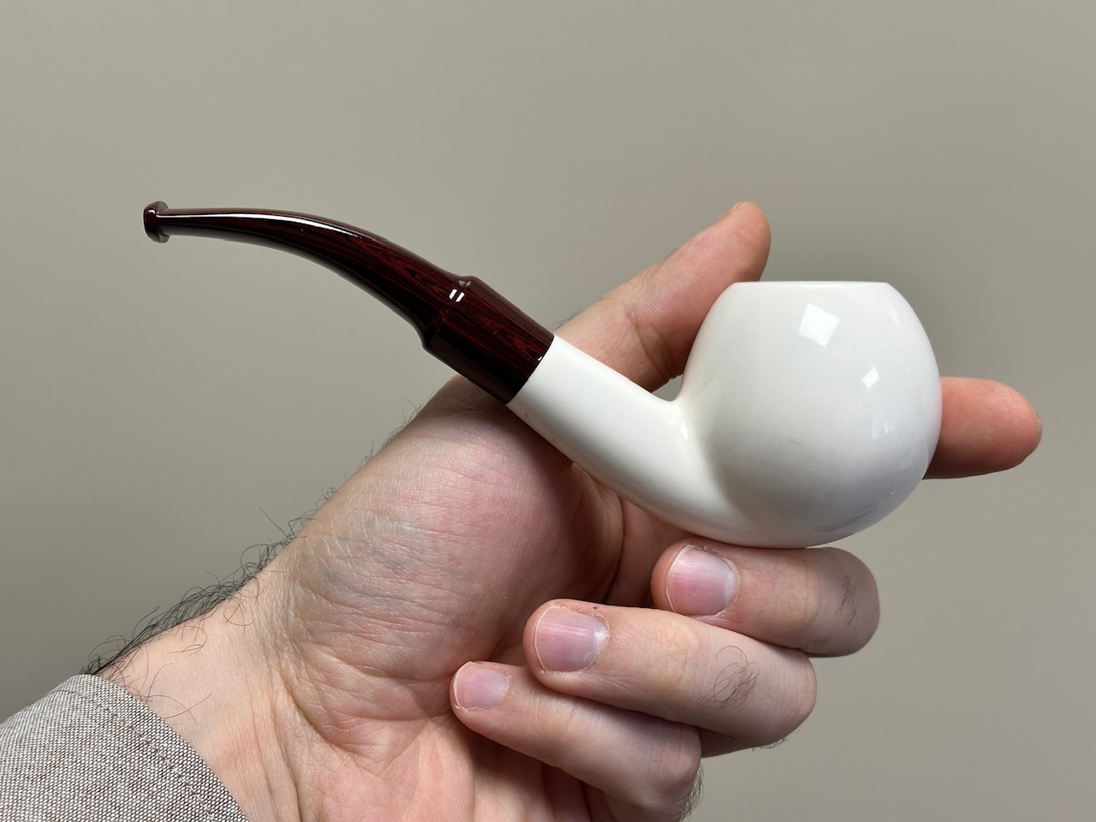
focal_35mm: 48
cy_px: 411
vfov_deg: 30.3
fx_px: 1520
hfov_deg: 39.7
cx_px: 548
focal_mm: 6.86
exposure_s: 1/121
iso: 80
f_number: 1.78
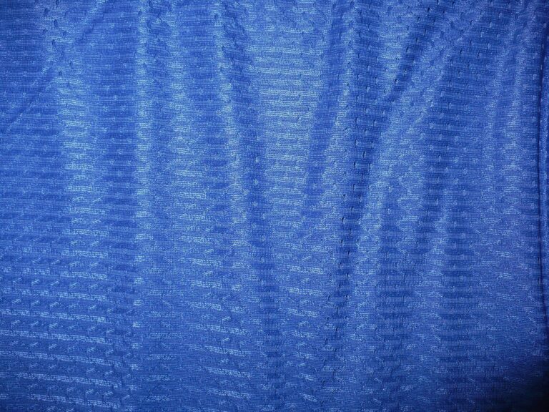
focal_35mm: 37
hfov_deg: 50.1
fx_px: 587
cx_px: 274
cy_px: 206
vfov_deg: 38.7
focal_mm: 6.1
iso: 100
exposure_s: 1/30
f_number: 2.8
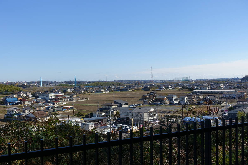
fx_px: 276
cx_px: 124
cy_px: 82
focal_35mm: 40
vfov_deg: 33.4
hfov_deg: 48.5
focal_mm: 14.7
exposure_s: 1/640
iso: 125
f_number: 5.6
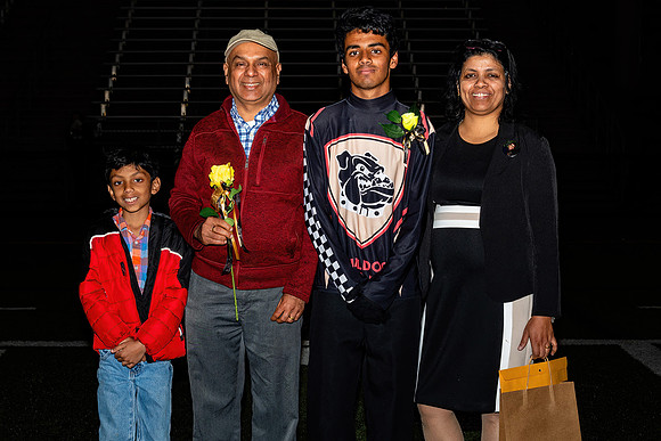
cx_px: 334
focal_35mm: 82
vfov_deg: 16.8
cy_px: 218
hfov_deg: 24.9
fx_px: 1497
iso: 320
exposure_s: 1/200
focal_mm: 40
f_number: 5
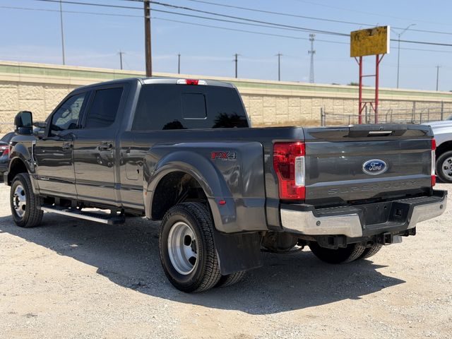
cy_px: 170
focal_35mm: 48
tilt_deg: -6.1
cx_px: 226
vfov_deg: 30.3
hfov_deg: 39.7
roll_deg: +1.1
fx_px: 627
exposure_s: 1/4878
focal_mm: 6.76
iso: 80
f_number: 1.78
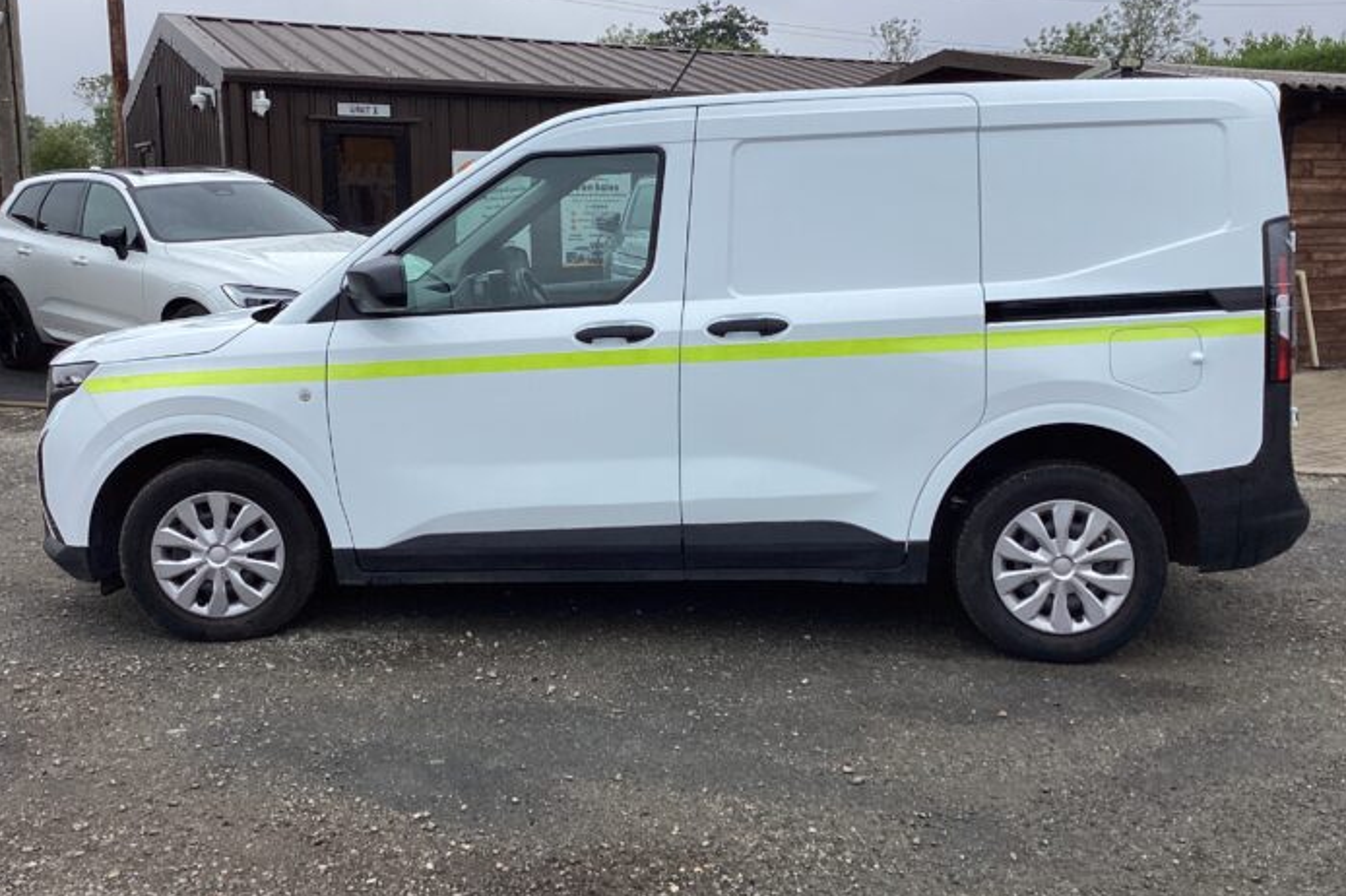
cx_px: 661
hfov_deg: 51.9
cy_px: 428
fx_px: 1383
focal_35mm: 37
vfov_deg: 35.9
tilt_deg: -8.8
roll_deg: +0.1
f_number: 2.4
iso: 25
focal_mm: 3.3
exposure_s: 1/595
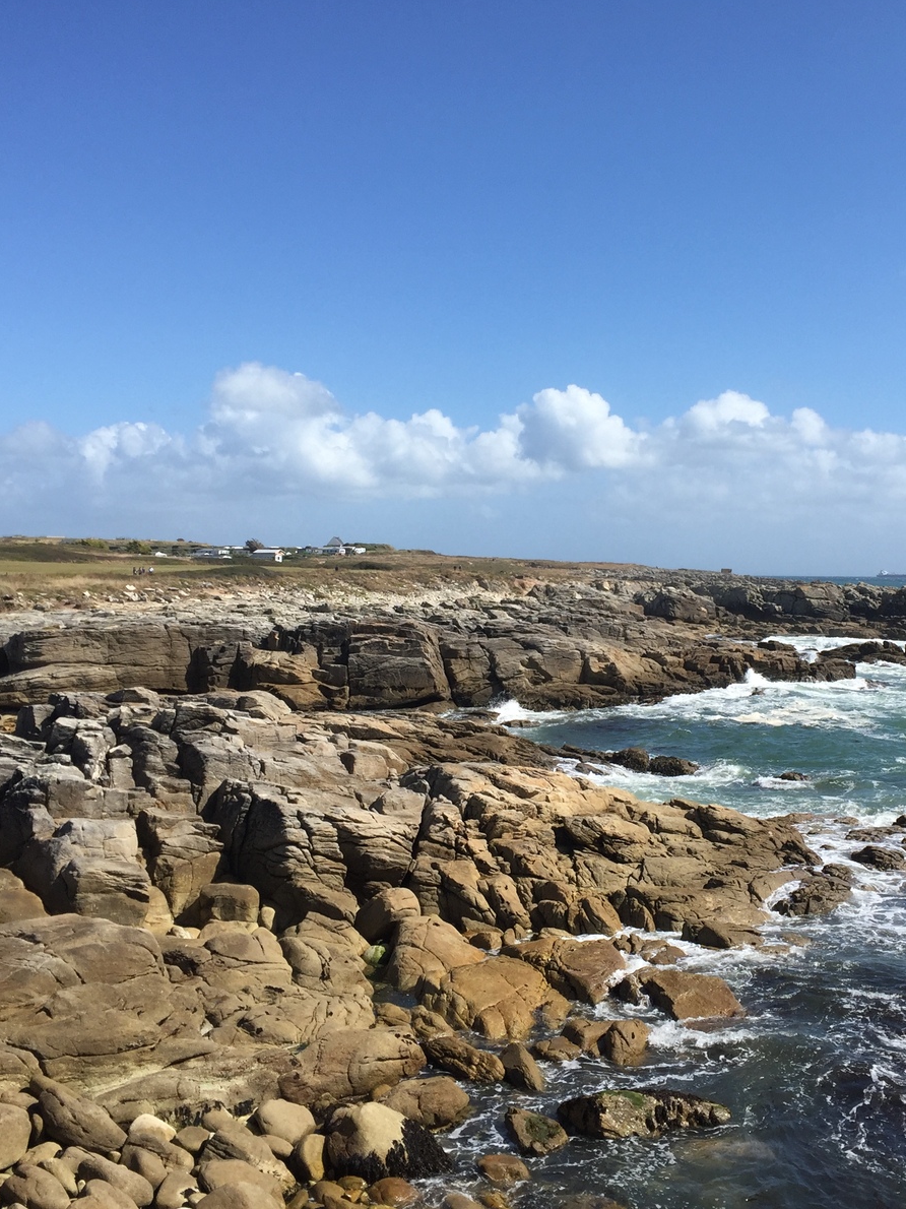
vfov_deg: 47.9
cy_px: 600
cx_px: 597
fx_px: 1361
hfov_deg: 36.5
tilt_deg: -1.0
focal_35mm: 39
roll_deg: -0.3
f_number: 2.2
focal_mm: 4.15
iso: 32
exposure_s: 1/2326
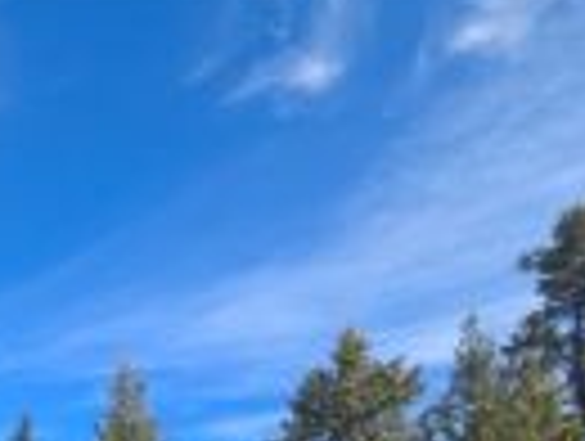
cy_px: 644
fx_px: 728
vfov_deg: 25.9
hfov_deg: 40.5
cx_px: 58
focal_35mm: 43
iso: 46
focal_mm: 1.83
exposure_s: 1/822
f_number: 2.2
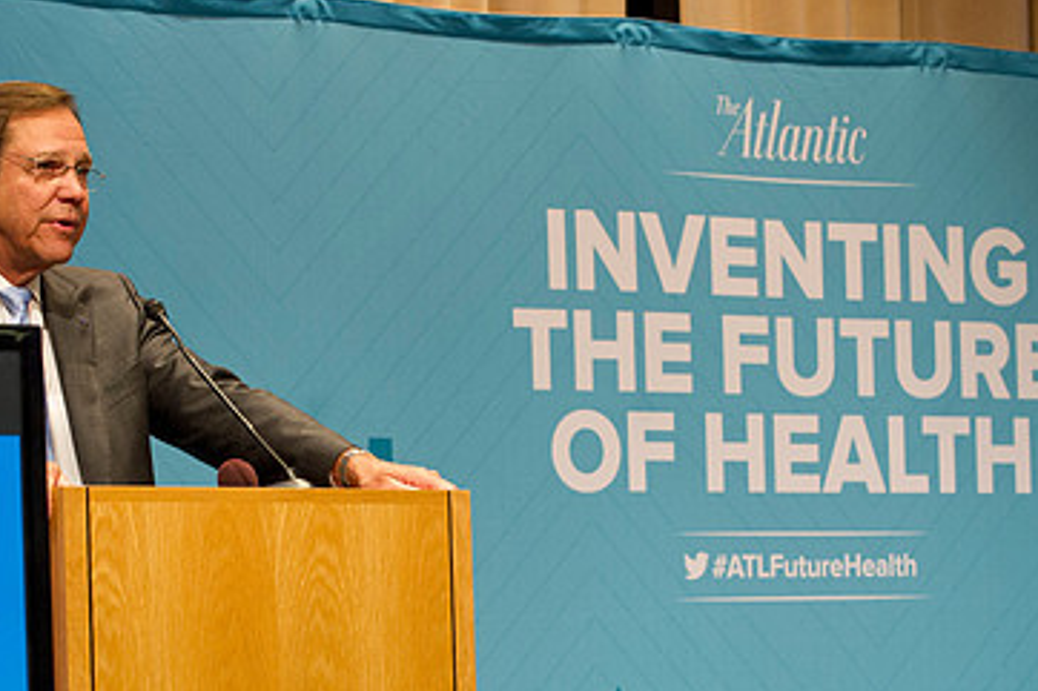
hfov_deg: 13.5
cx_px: 416
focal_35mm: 152
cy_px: 496
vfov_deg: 9.0
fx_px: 4380
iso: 2500
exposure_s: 1/125
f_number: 4
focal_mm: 95
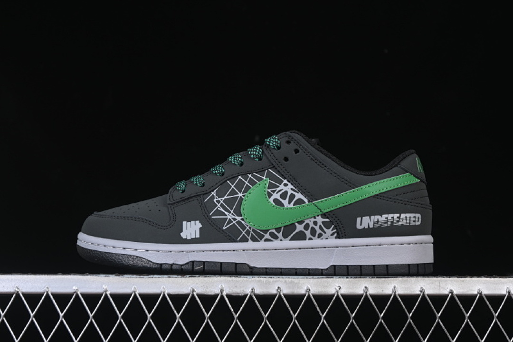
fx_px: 1069
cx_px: 256
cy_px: 171
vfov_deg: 18.2
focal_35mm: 75
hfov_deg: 27.0
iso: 160
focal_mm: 50
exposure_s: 1/60
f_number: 6.3
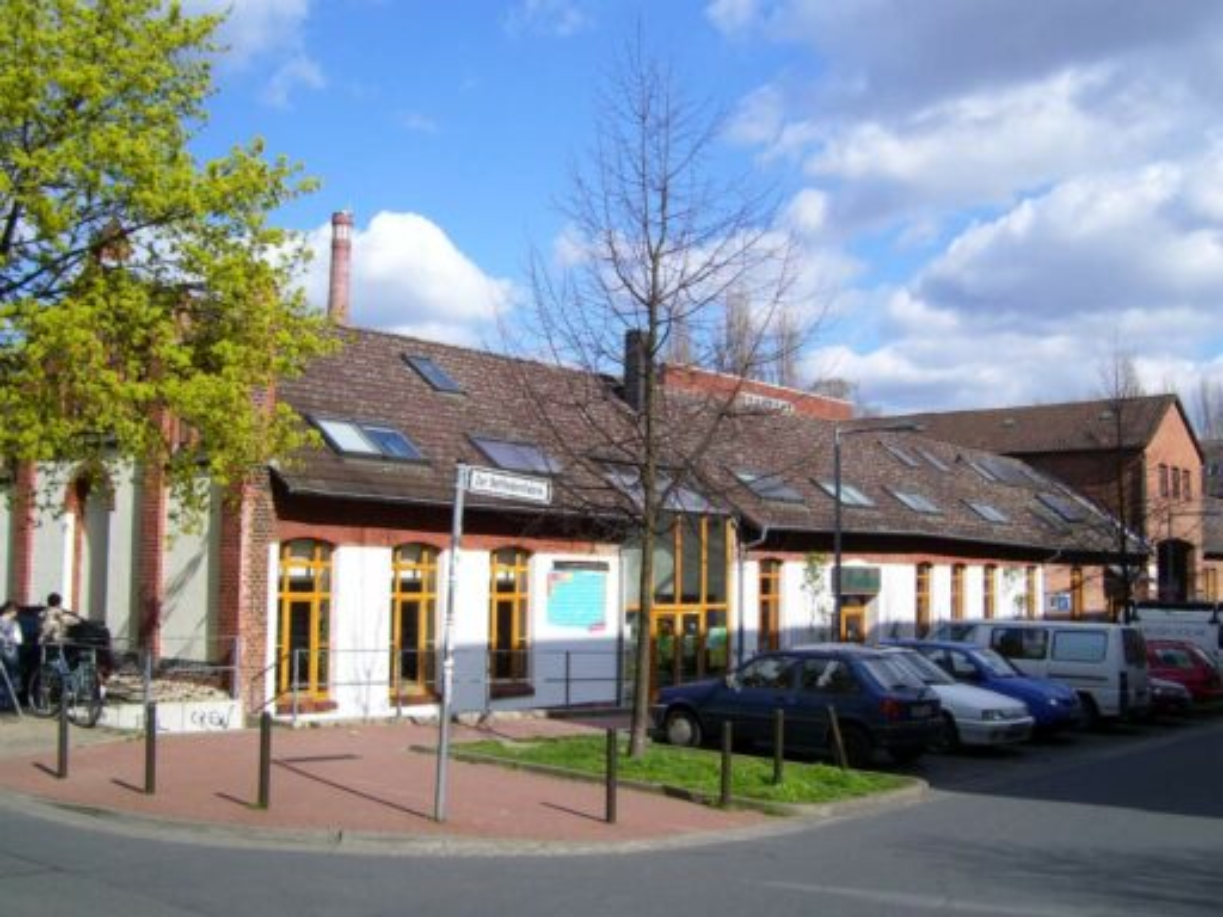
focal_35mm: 37
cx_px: 612
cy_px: 458
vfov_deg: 38.7
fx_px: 1307
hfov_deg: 50.1
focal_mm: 6
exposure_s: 1/500
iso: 80
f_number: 4.8
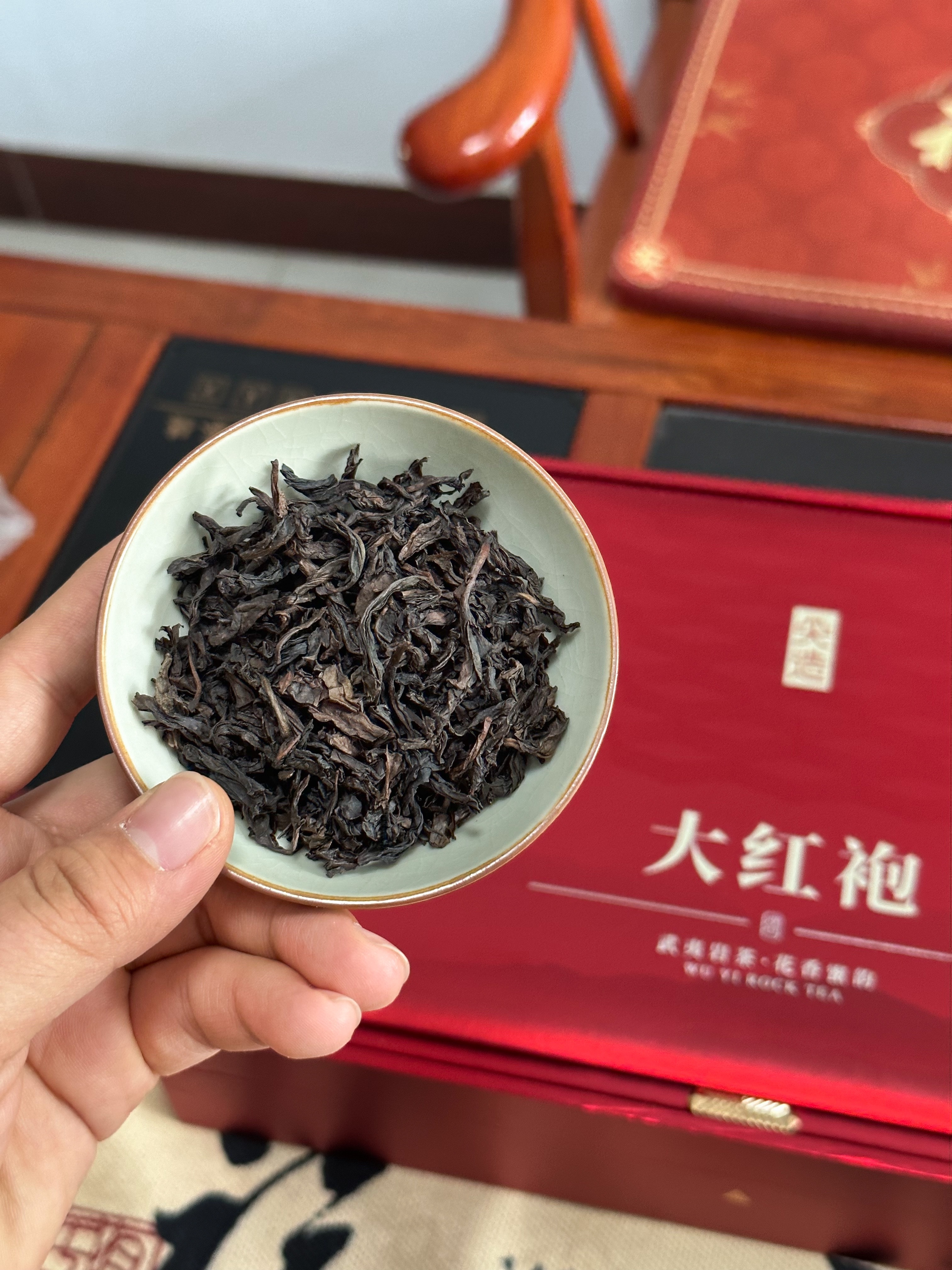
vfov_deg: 39.7
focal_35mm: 48
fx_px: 1760
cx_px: 476
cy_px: 635
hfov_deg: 30.3
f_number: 1.8
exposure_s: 1/45
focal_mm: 6.86
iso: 250
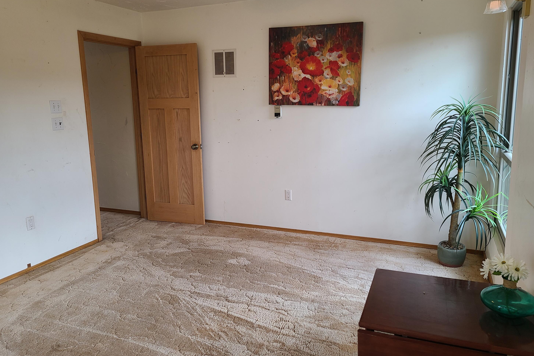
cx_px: 270
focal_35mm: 28
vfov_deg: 46.4
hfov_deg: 65.5
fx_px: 415
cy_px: 164
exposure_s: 1/60
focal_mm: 5.4
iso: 64
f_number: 1.8
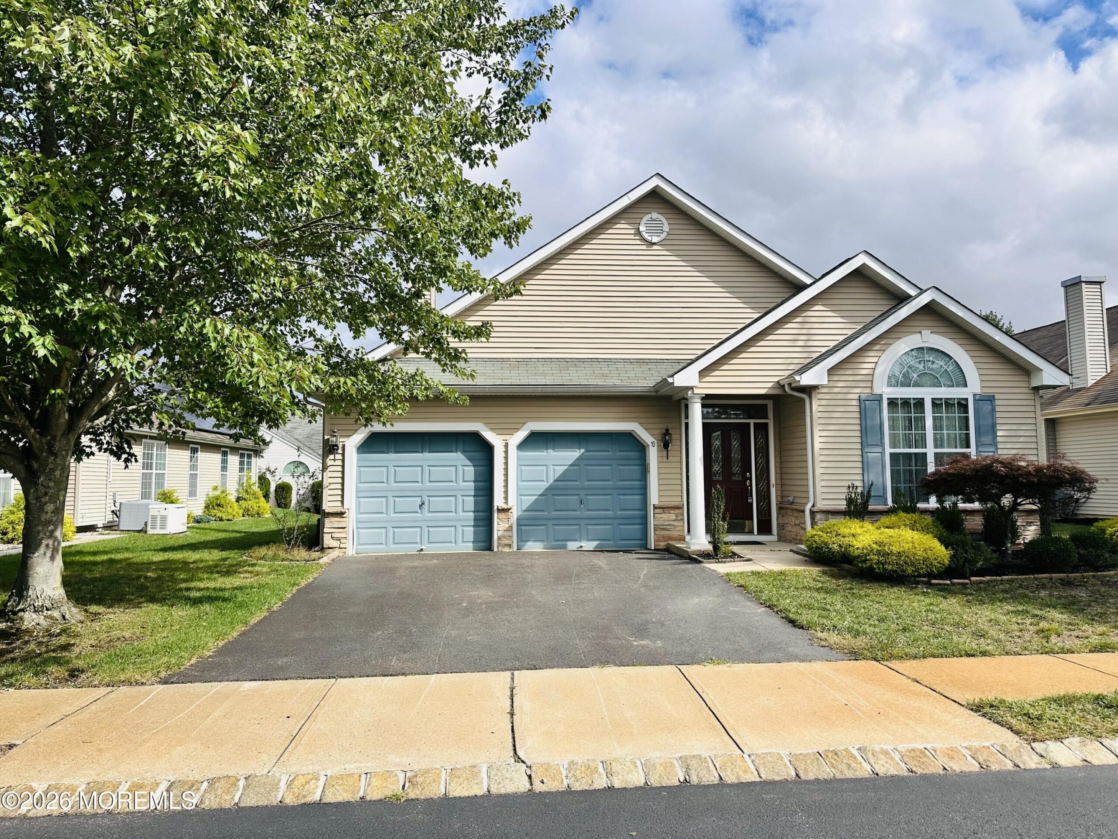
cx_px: 559
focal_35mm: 24
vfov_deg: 56.8
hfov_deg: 71.6
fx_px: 775
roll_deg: +0.5
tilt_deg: +4.5
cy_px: 420
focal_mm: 6.86
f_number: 1.78
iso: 80
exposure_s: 1/5000
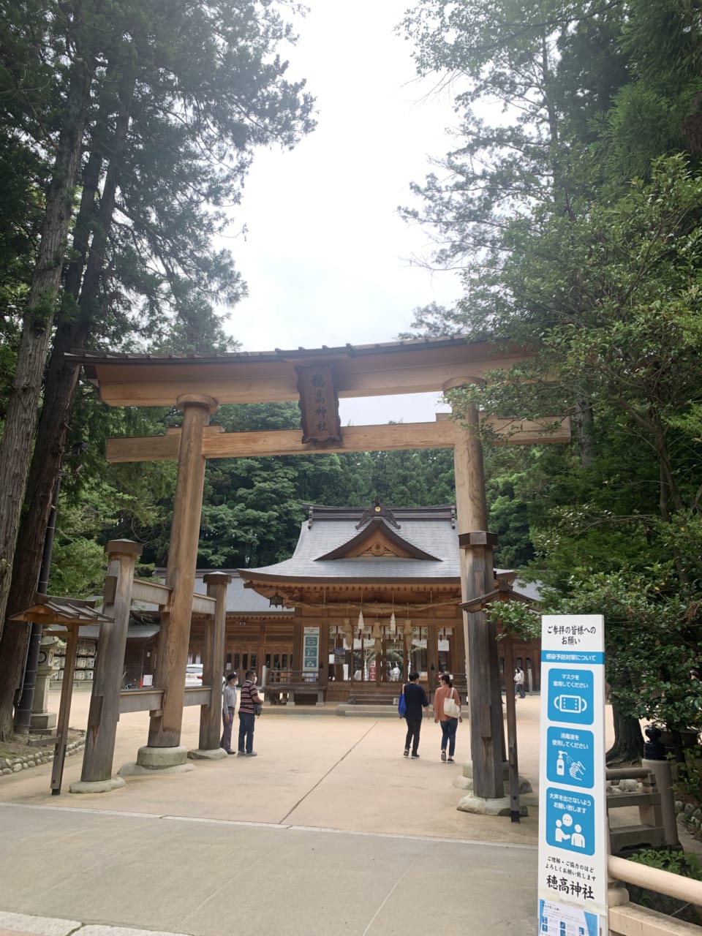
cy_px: 468
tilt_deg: +17.2
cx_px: 351
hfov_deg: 53.1
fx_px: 703
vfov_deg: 67.3
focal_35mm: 26
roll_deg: -0.8
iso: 25
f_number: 1.8
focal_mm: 4.25
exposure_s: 1/288
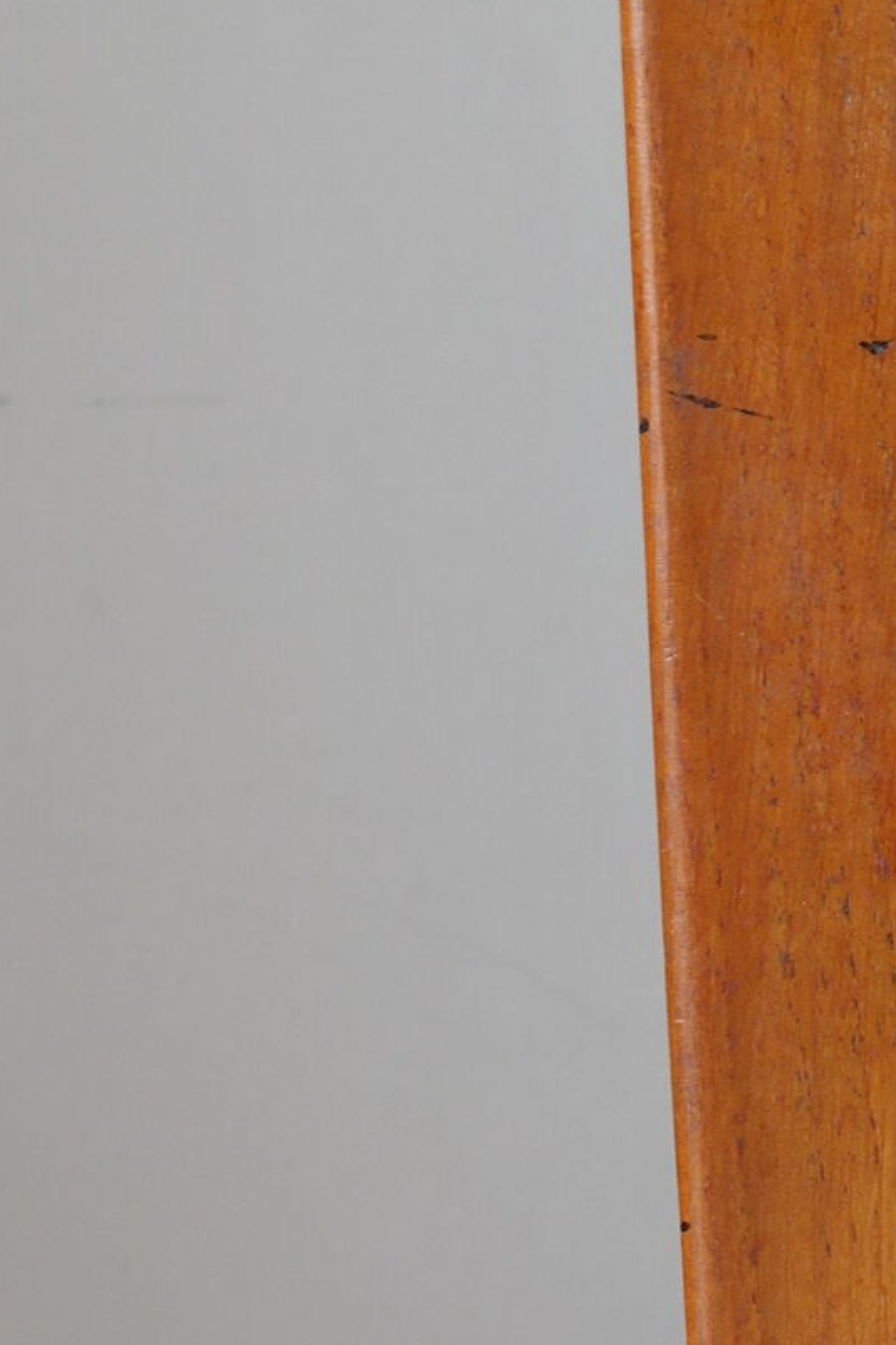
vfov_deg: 11.3
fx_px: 6794
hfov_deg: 7.4
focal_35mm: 182
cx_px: 1522
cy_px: 796
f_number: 5.6
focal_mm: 32
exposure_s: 1/25
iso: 400
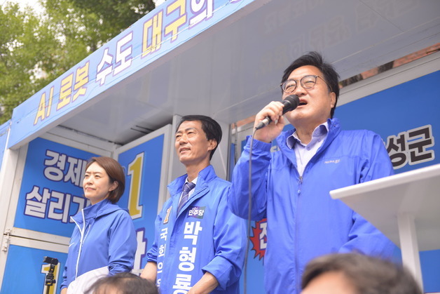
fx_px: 550
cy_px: 147
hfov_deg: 43.6
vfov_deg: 29.9
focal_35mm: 45
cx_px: 220
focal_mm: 45
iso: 100
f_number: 2.8
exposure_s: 1/400
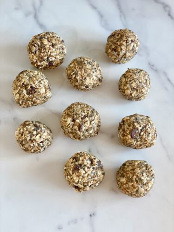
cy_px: 116
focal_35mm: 52
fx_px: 349
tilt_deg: -66.4
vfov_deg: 36.8
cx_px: 87
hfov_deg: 28.0
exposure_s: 1/61
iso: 80
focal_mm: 6
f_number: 2
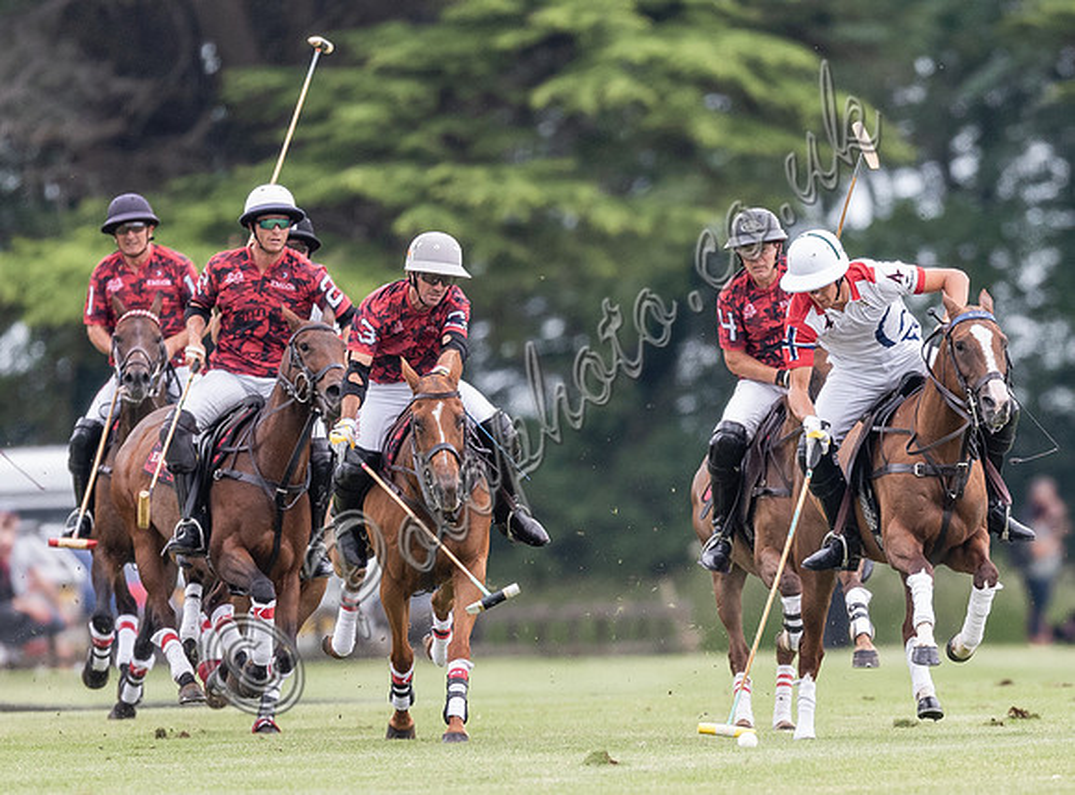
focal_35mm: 1129
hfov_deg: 1.8
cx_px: 731
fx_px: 34897
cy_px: 532
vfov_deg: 1.3
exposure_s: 1/1600
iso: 800
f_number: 4
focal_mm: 500
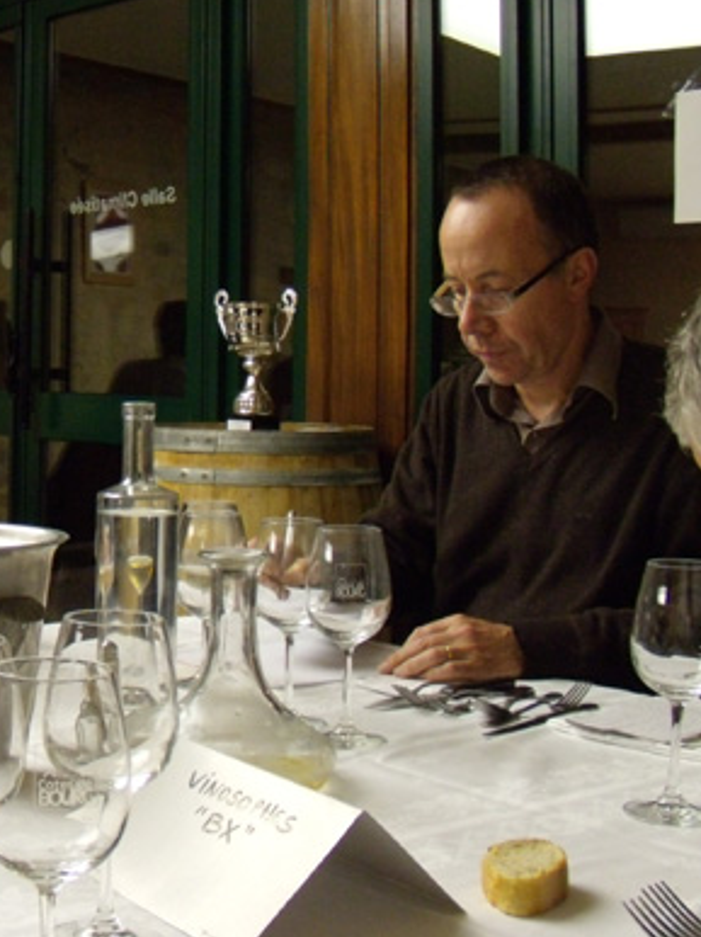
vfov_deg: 34.3
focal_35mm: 56
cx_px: 51
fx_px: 1514
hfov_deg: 25.2
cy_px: 415
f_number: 3.6
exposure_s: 1/40
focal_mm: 6.4
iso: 400
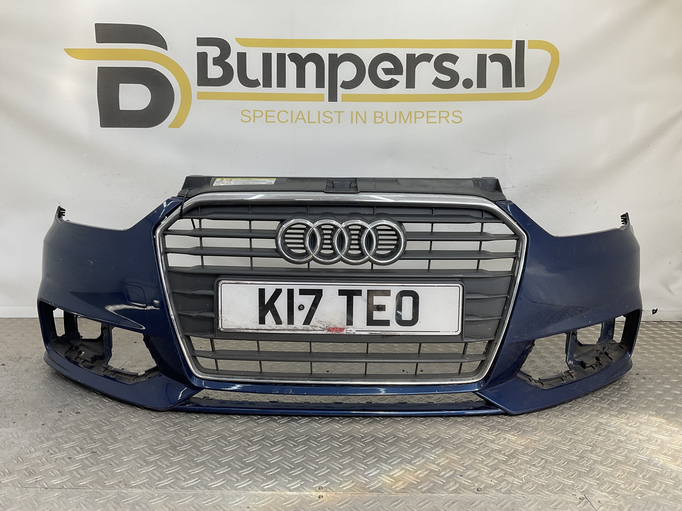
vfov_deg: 48.2
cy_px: 256
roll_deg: -2.1
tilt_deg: -7.5
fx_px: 571
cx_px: 341
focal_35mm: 29
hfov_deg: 61.7
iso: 16
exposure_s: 1/186
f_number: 1.8
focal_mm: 3
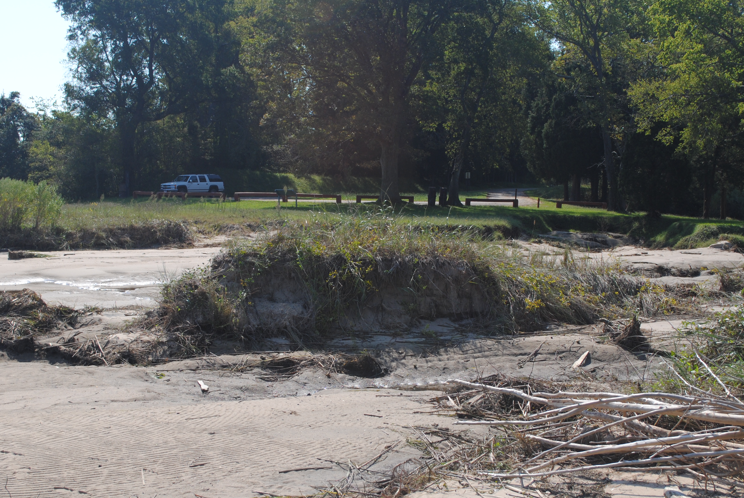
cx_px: 369
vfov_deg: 23.4
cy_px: 244
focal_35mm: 58
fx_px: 1200
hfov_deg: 34.4
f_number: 9
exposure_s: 1/320
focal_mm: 32
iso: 100
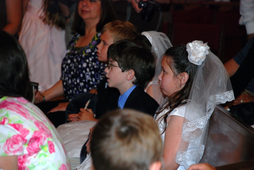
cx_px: 127
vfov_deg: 6.8
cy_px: 85
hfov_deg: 10.2
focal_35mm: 202
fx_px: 1430
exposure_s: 1/60
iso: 400
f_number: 5.6
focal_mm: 135
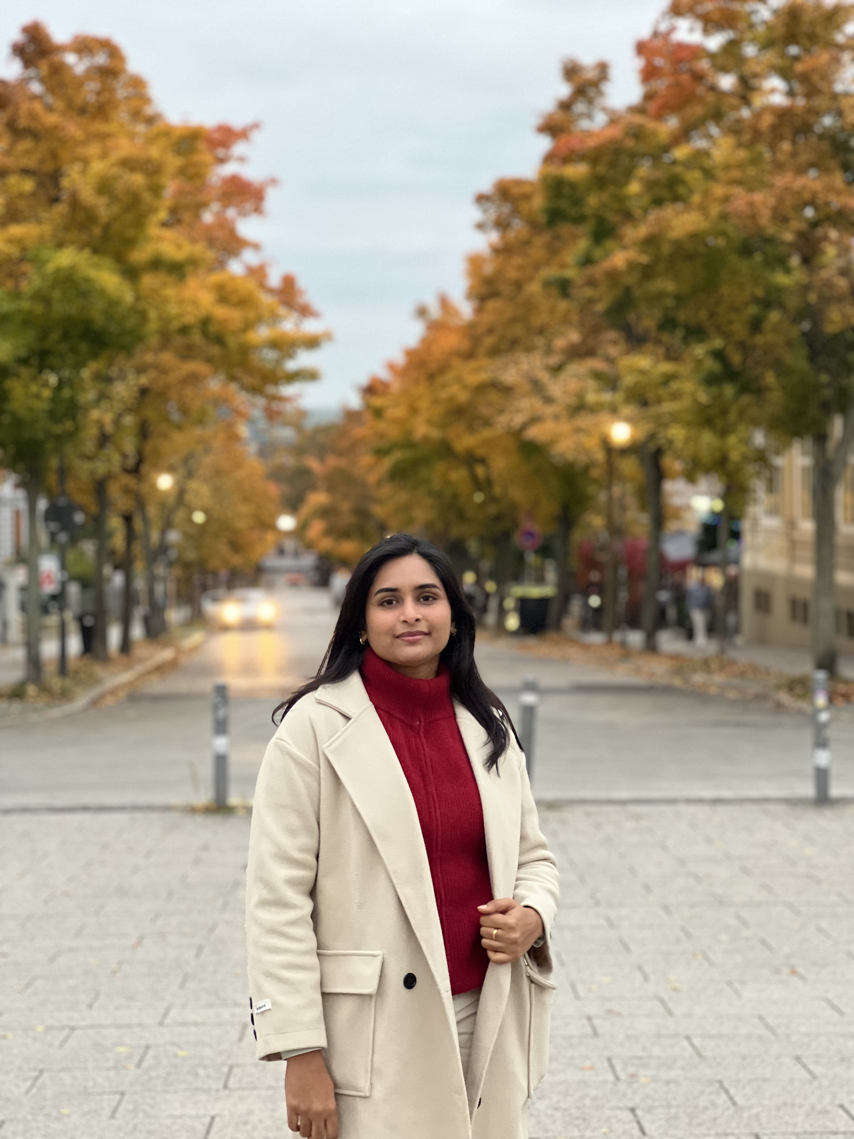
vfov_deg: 25.3
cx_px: 427
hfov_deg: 19.1
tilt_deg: -2.2
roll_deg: +0.8
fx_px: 2533
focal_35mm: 77
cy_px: 570
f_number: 2.8
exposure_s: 1/25
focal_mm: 9
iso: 320
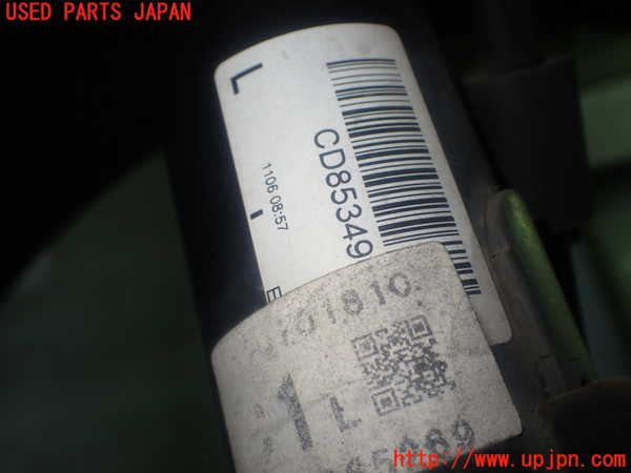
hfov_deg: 51.4
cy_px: 236
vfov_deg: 39.7
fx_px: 656
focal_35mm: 36
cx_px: 316
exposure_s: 1/80
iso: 160
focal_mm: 6.37
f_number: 2.5
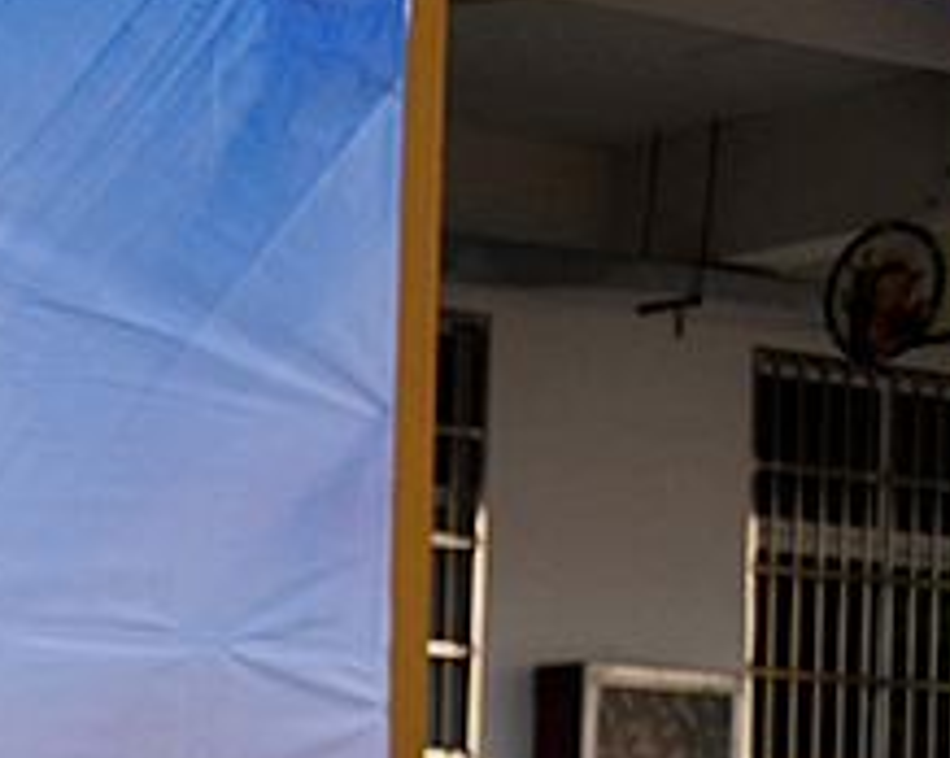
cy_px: 1130
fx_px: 3680
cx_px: -728
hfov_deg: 13.3
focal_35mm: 131
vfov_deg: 11.3
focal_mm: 38
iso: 64
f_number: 4
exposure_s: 1/500
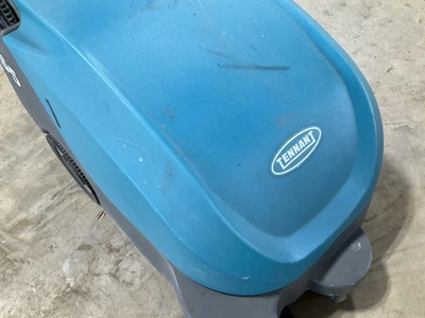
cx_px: 212
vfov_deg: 48.2
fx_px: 356
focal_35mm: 29
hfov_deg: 61.7
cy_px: 159
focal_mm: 3
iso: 125
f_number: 1.8
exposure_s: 1/60
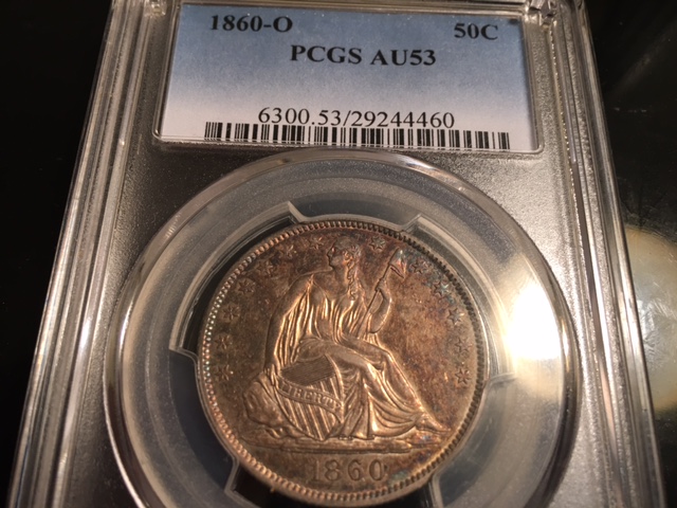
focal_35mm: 29
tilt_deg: -66.7
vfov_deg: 48.2
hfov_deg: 61.7
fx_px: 567
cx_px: 338
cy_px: 254
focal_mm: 4.15
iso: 32
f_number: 2.2
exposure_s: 1/15
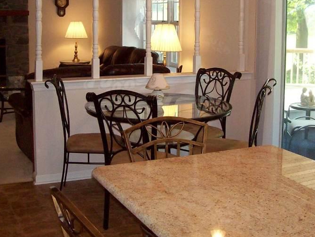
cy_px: 65
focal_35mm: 55
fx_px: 501
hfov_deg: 34.9
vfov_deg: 26.3
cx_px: 143
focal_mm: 6
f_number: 2.7
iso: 140
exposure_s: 1/64
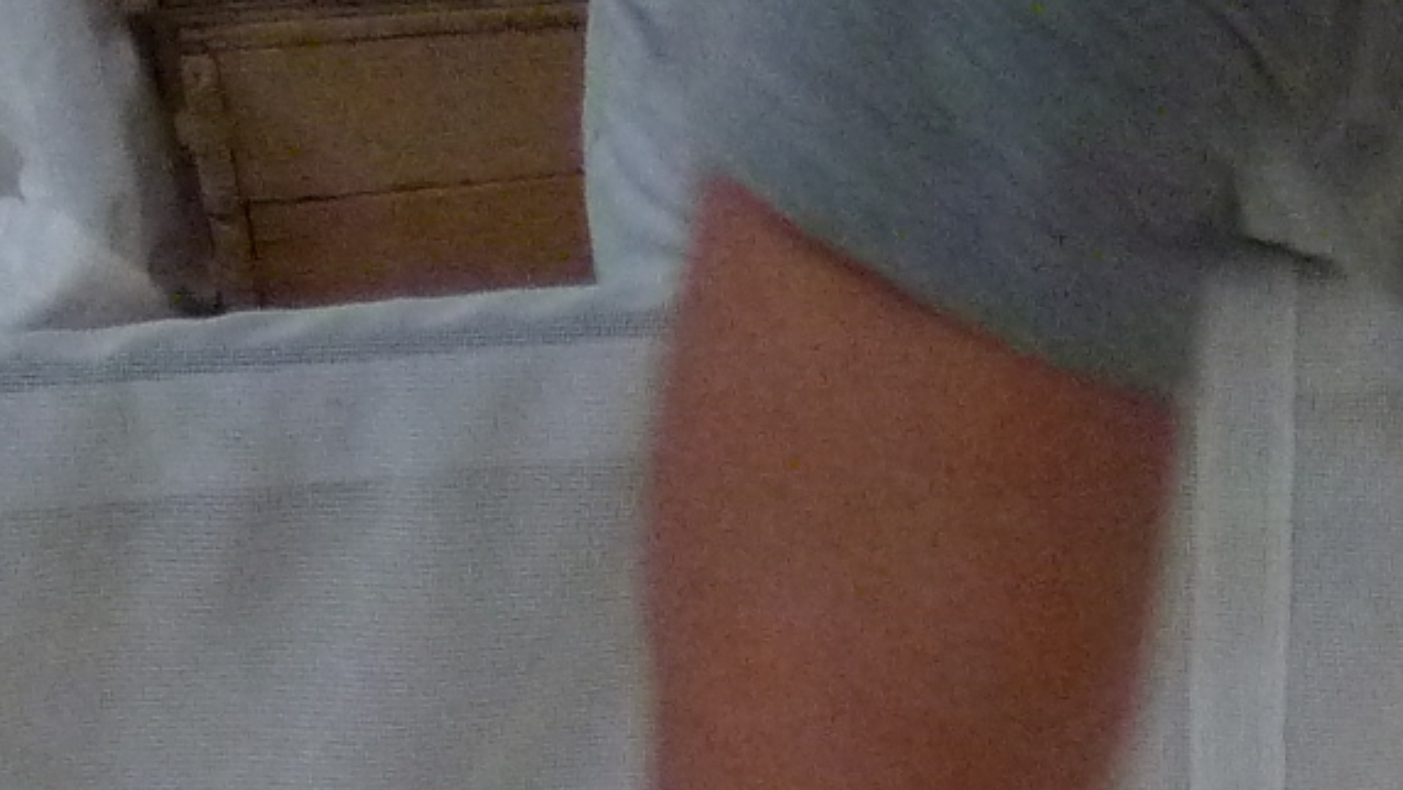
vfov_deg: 8.9
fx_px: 4353
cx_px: 1741
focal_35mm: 117
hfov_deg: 17.4
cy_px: 2154
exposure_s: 1/40
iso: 400
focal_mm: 4.3
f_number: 2.2
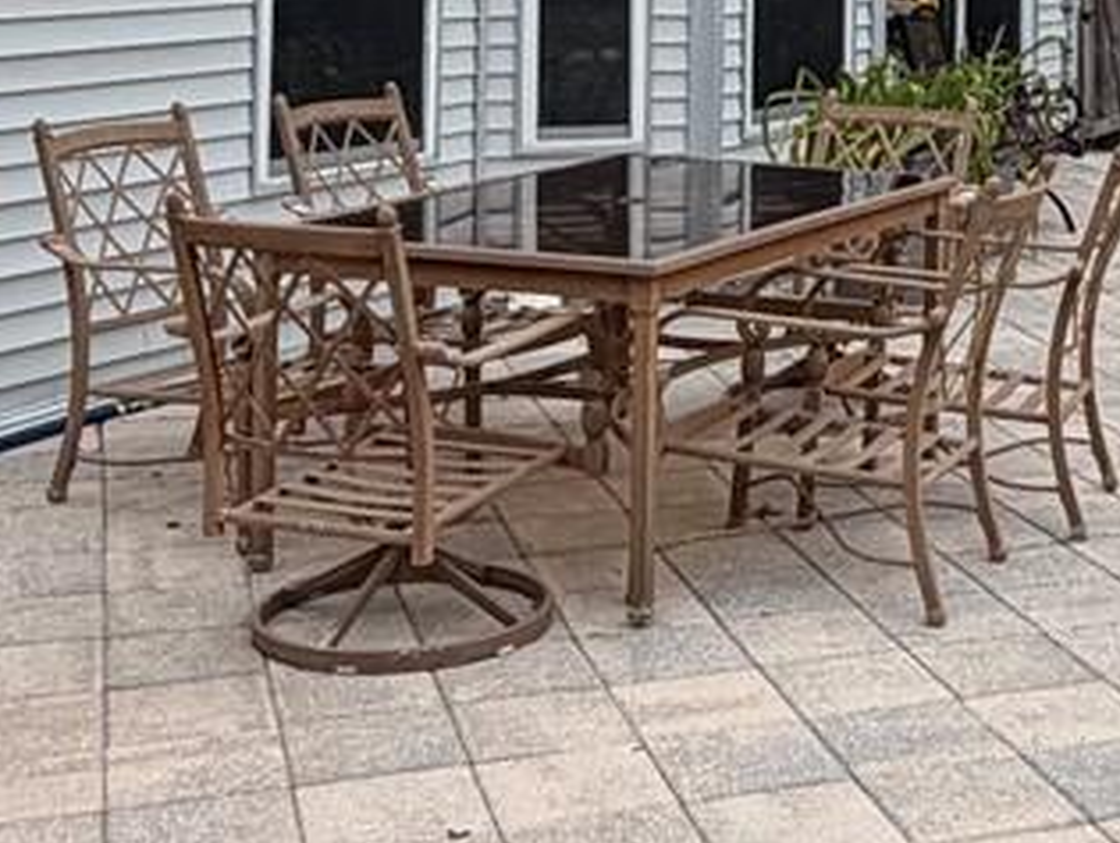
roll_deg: -0.5
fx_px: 2300
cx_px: 907
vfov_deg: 19.3
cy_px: -231
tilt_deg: +3.8
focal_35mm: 71
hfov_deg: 26.8
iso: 40
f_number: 2.2
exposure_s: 1/518
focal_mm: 2.22
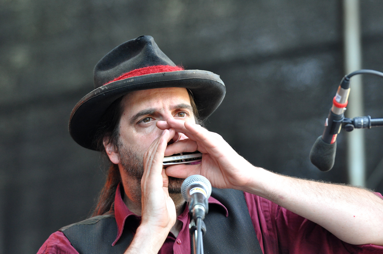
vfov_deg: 4.6
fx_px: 3188
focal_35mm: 300
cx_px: 192
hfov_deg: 6.9
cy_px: 127
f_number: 3.5
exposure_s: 1/200
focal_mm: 200
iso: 800
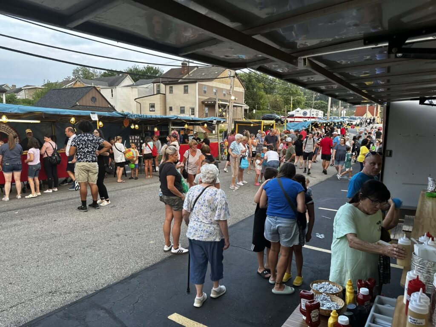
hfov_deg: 71.6
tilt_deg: -6.5
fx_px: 302
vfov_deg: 56.8
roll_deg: -1.2
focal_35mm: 24
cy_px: 164
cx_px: 218
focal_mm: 6.86
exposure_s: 1/163
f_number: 1.78
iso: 80
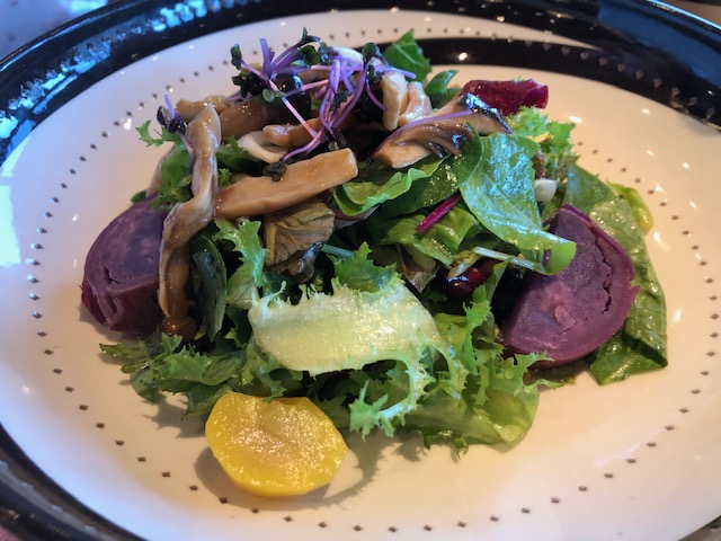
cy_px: 270
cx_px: 360
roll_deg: -0.2
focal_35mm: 28
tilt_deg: -44.2
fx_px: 583
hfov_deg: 63.4
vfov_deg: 49.7
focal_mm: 3.99
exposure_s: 1/30
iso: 32
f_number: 1.8
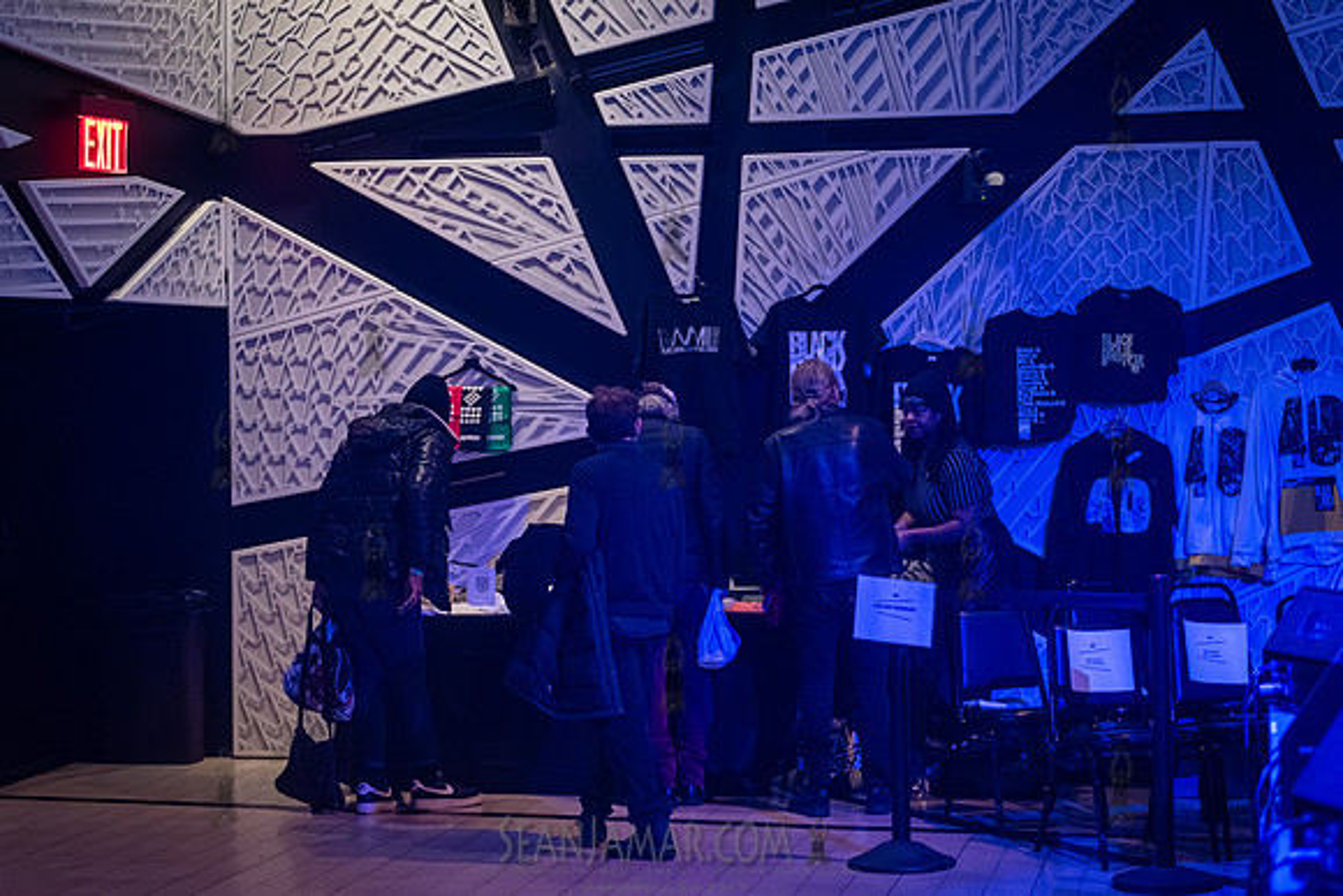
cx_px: 672
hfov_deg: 25.4
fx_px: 2985
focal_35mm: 80
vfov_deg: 17.1
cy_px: 448
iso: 8000
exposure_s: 1/200
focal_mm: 80
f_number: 2.8
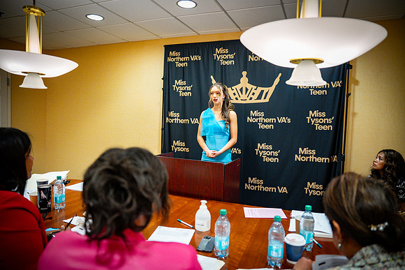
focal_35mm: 24
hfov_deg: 73.7
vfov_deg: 53.2
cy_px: 135
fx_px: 270
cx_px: 202
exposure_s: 1/125
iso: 1600
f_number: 2.8
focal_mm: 24
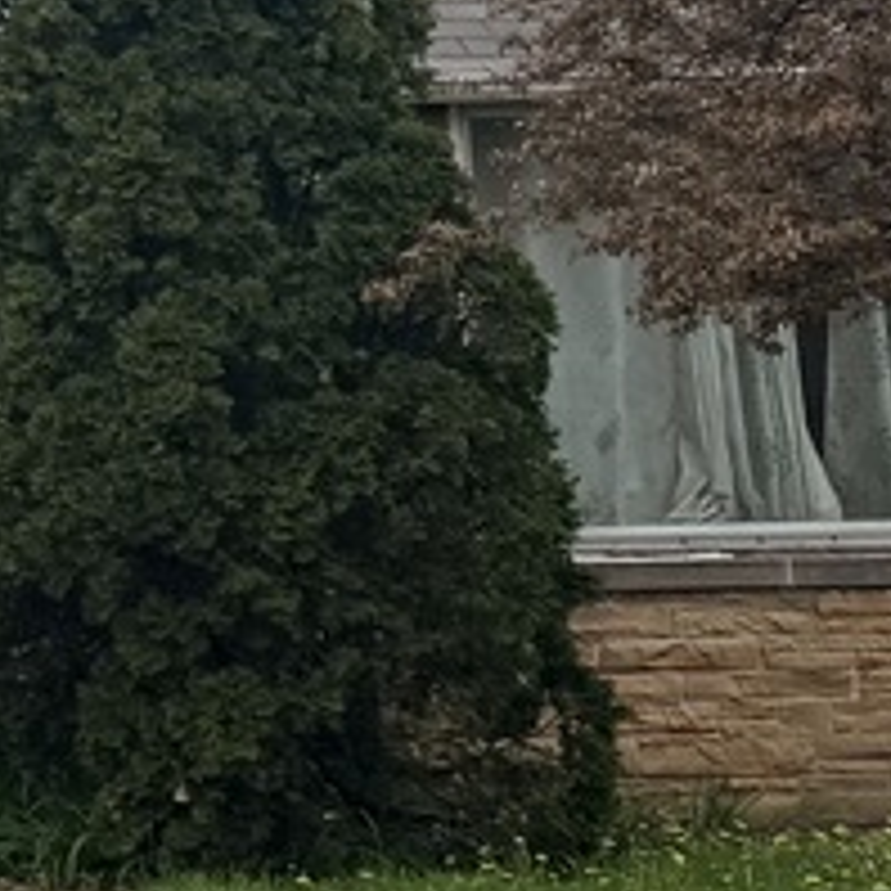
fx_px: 4485
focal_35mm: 154
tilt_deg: +6.7
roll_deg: +1.7
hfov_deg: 9.2
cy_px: 68
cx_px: -1746
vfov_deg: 11.3
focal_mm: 6.76
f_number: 1.78
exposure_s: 1/2299
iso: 80
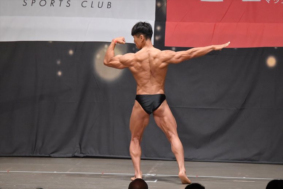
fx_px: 1705
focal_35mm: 217
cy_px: 94
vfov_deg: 6.3
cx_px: 142
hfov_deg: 9.5
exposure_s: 1/400
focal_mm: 145
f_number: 5.6
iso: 6400
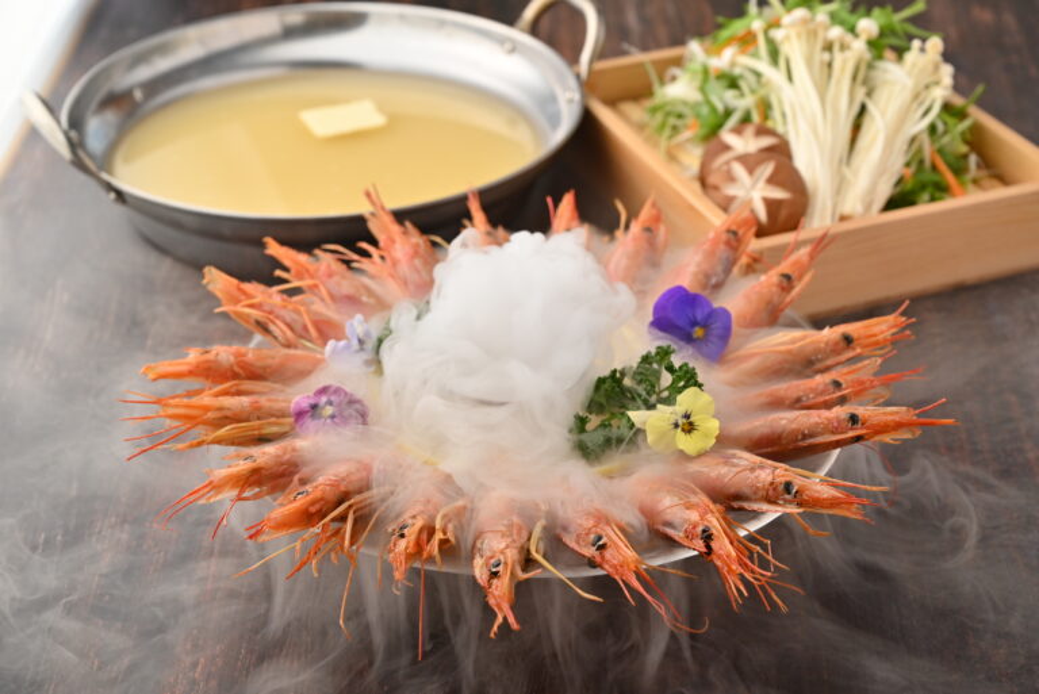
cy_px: 347
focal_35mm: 70
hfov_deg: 28.8
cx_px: 520
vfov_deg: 19.5
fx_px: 2021
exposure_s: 1/160
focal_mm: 70
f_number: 7.1
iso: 320
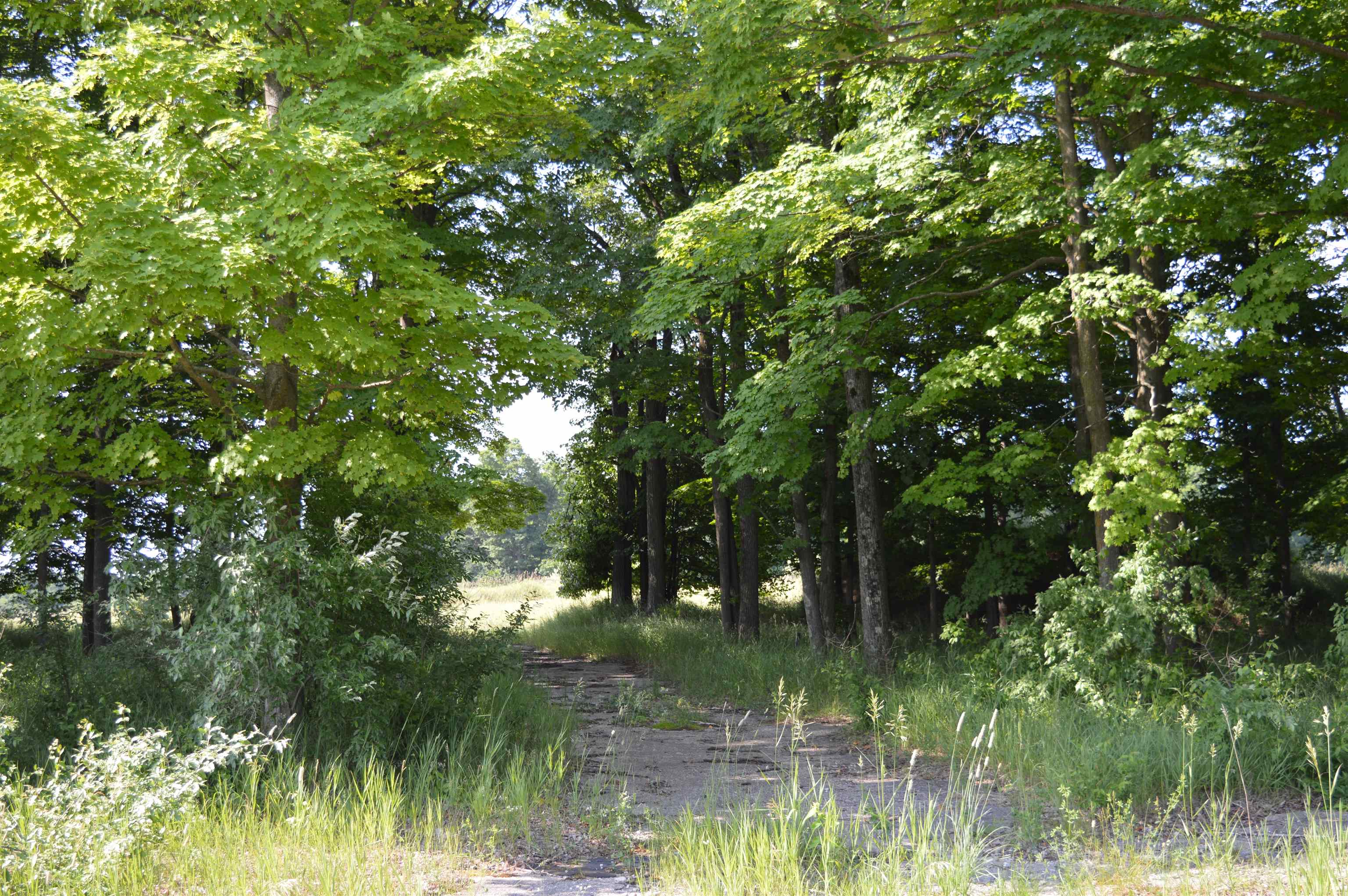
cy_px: 448
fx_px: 1627
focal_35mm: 44
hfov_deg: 45.0
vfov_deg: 30.8
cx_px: 674
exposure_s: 1/125
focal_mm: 29
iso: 110
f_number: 5.6
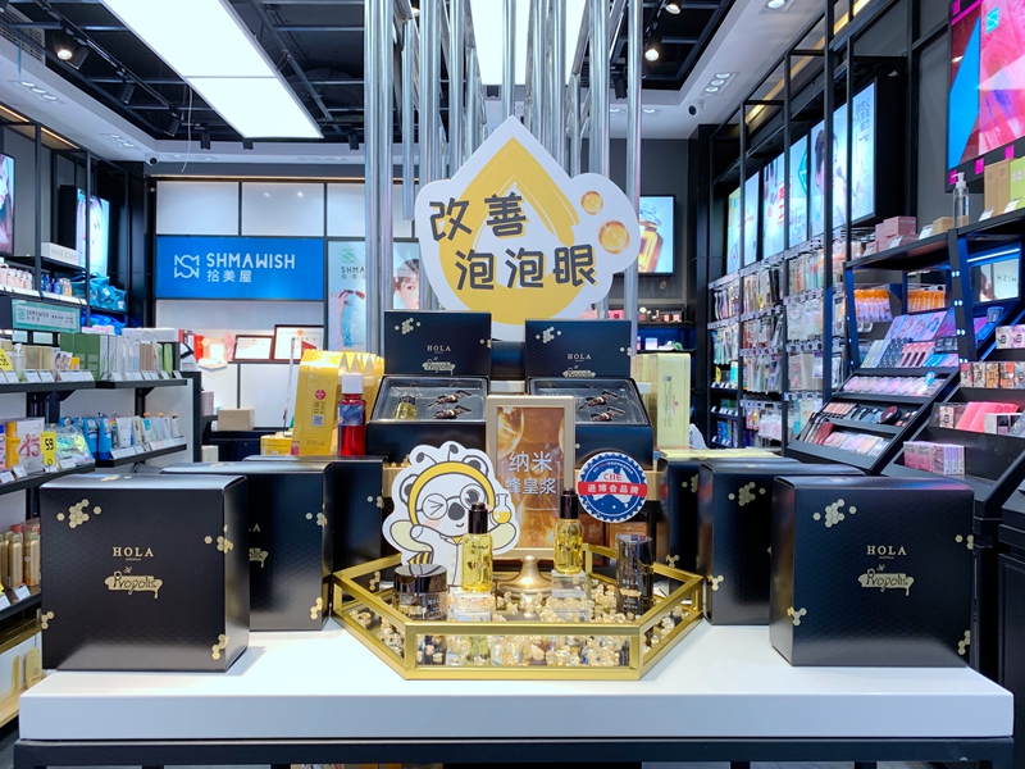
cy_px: 384
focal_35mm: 26
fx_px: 770
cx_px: 512
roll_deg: -0.9
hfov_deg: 67.3
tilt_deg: -0.2
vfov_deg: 53.1
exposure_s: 1/100
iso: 32
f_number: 1.8
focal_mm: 4.25
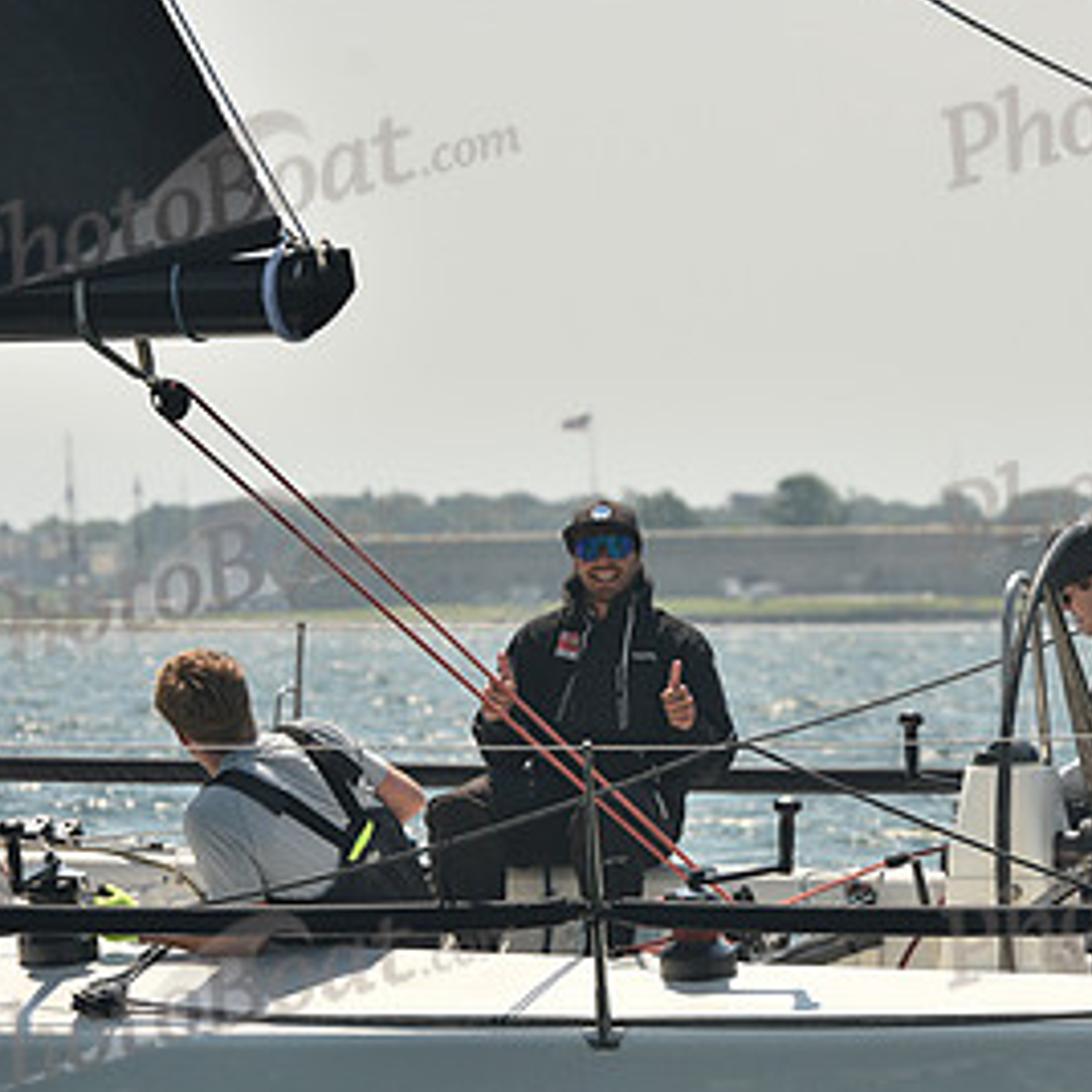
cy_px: 727
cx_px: 733
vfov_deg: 6.6
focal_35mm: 267
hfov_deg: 6.6
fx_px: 9529
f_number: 6.3
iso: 250
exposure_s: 1/640
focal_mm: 145
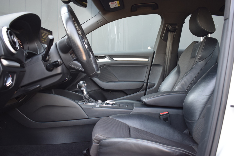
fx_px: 224
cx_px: 117
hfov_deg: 55.1
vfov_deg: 38.4
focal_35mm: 34
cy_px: 78
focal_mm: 23
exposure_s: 1/60
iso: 500
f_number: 4
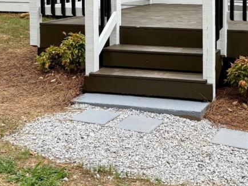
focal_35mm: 66
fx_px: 473
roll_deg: -0.5
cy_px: -2
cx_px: 205
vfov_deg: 21.4
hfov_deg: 28.6
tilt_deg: -2.9
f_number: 1.78
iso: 80
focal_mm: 6.76
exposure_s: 1/1901
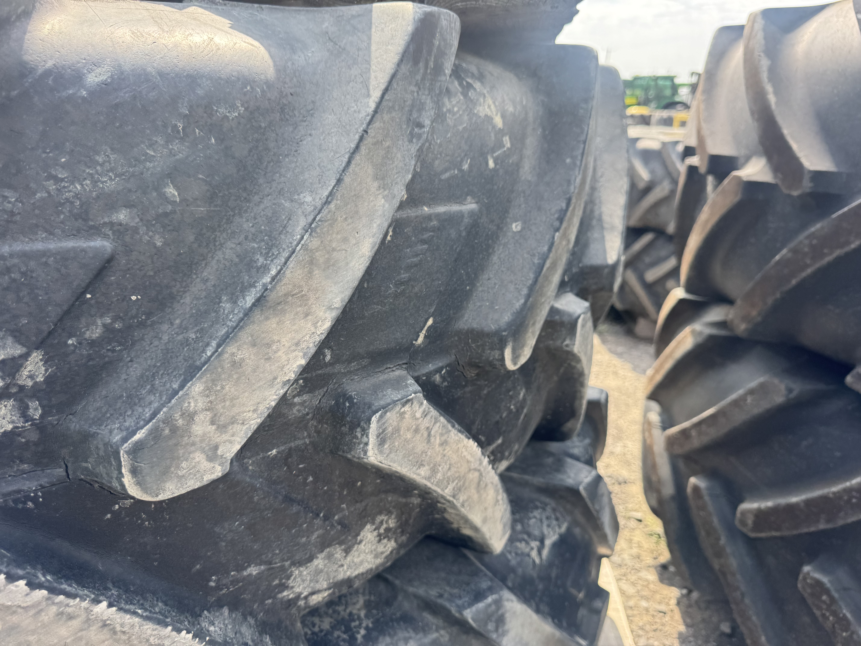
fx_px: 597
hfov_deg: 71.6
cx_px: 430
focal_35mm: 24
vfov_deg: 56.8
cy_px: 323
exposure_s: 1/723
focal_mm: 6.76
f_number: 1.78
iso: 80
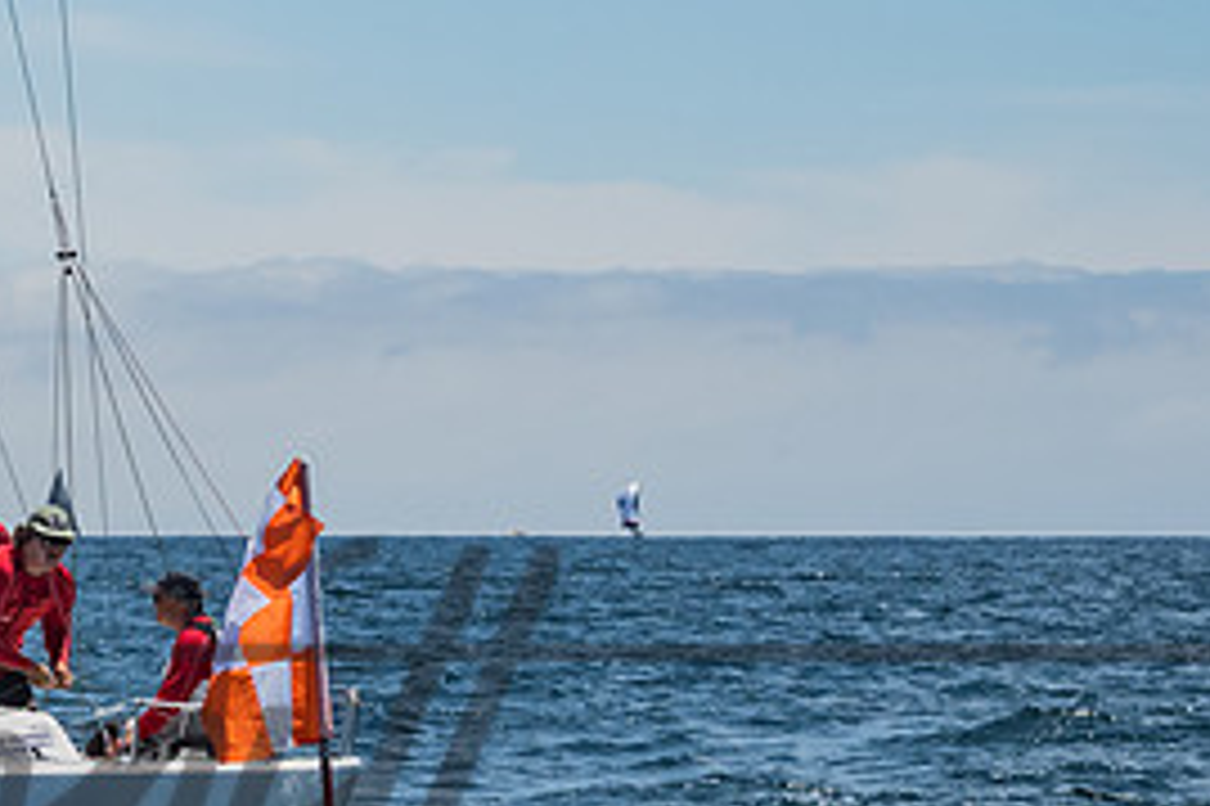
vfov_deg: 4.4
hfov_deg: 6.5
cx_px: -85
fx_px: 10547
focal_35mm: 314
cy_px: 756
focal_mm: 95
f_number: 14
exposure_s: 1/1250
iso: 640
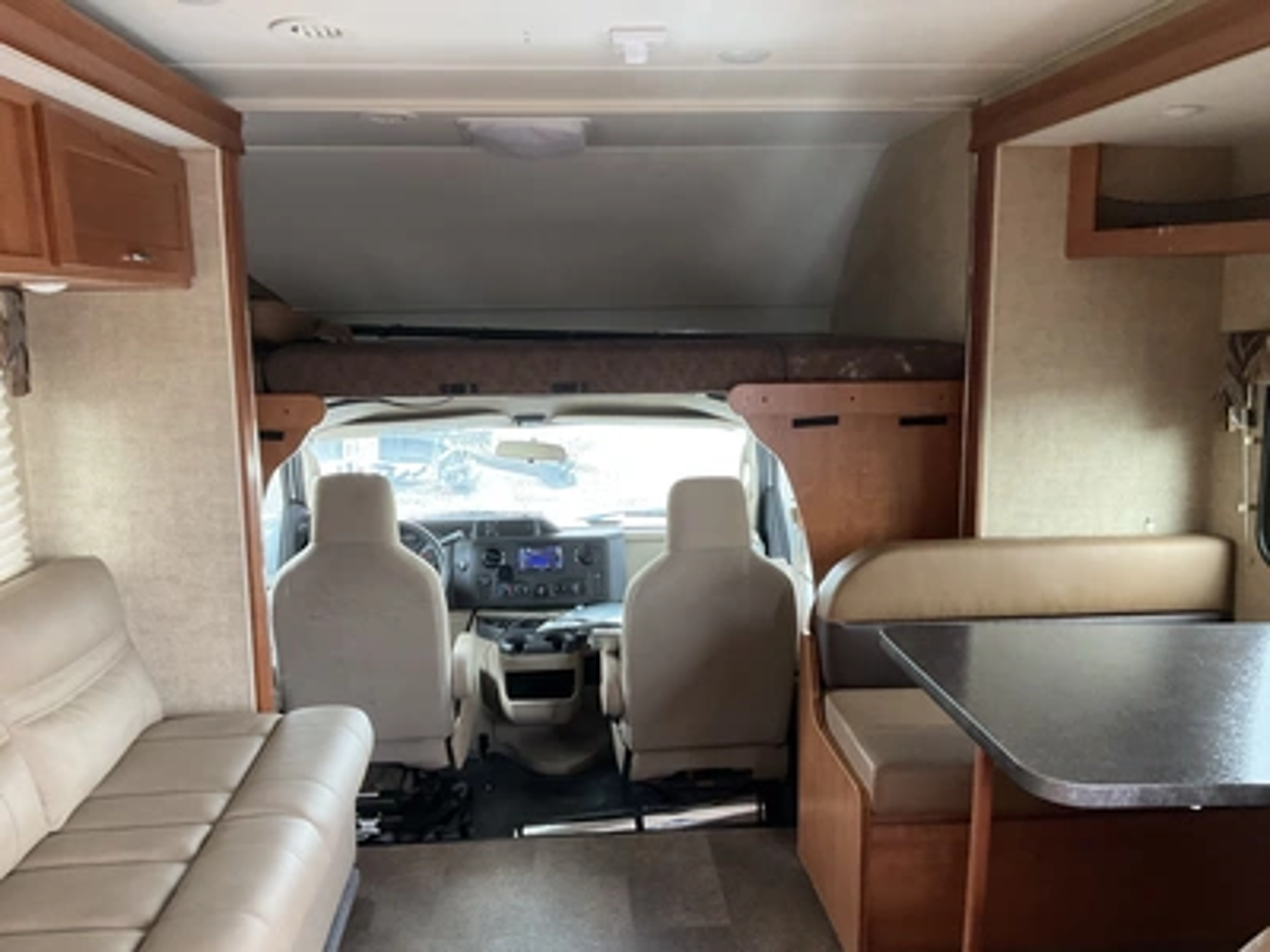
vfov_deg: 48.2
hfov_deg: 61.7
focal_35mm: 29
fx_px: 1064
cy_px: 476
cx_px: 635
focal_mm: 3
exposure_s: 1/60
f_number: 1.8
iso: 125
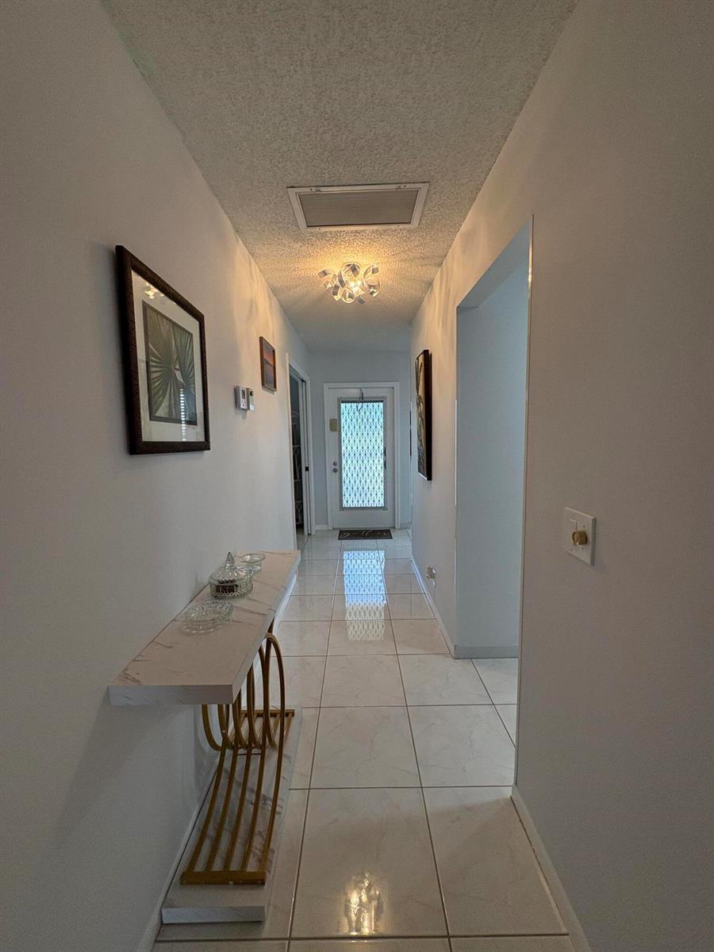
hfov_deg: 85.7
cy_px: 476
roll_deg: +0.6
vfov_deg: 102.1
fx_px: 385
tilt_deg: -6.6
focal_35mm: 14
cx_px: 357
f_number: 2.2
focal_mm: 2.22
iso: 100
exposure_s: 1/120
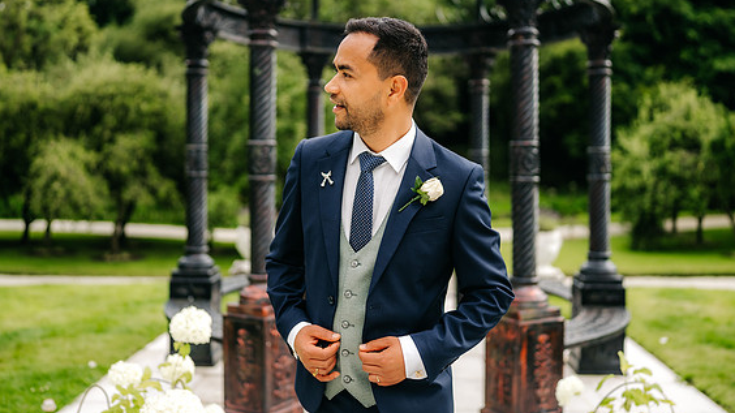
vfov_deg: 30.4
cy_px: 183
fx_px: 760
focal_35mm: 39
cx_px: 366
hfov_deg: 51.6
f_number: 1.4
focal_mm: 35
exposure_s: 1/1600
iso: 100
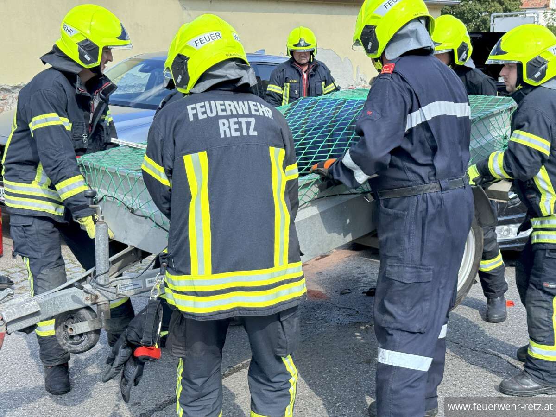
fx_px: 771
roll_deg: +2.8
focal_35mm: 48
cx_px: 278
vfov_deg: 30.3
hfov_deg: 39.7
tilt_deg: -12.1
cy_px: 208
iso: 64
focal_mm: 6.76
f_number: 1.78
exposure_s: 1/939
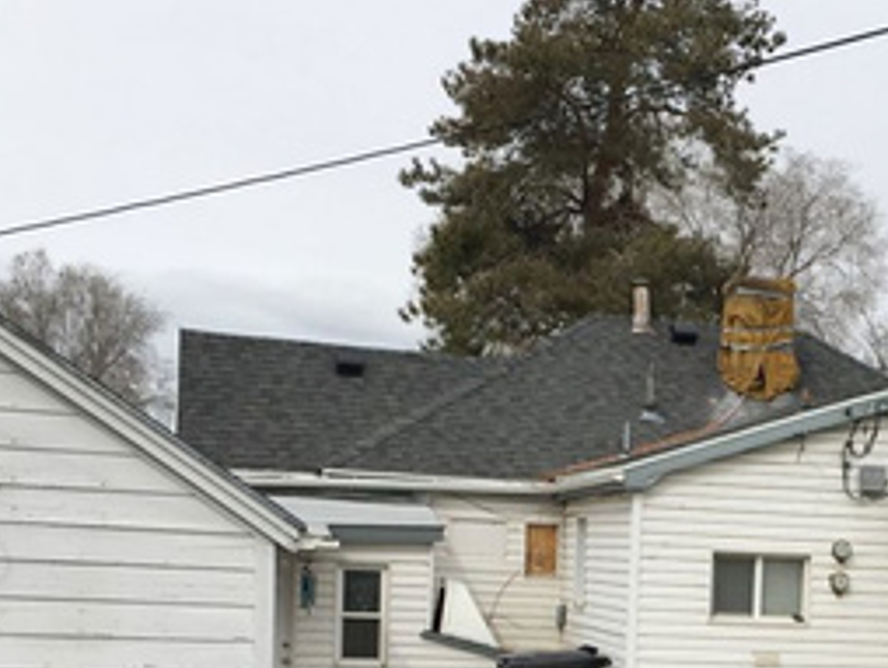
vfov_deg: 19.4
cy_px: 727
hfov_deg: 26.0
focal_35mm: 73
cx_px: 762
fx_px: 1874
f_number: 2.2
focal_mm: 4.15
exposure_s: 1/1709
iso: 25
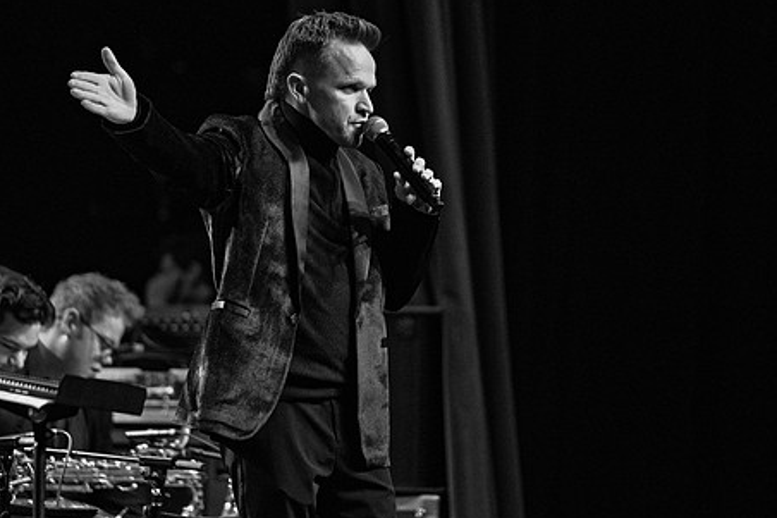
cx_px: 330
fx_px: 5545
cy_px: 227
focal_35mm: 257
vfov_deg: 5.3
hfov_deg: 8.0
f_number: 2.8
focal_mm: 200
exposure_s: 1/500
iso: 5000
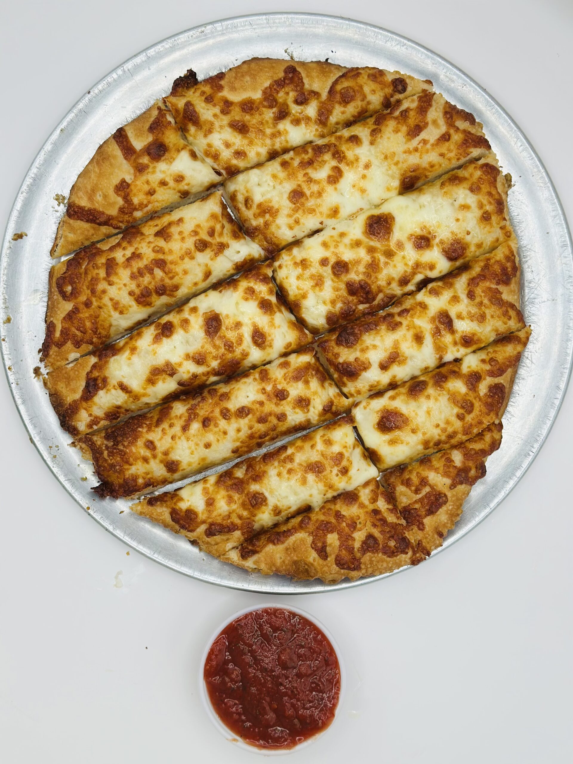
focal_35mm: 48
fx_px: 1059
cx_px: 286
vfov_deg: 39.7
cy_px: 382
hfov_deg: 30.3
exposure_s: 1/651
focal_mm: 6.86
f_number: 1.78
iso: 80
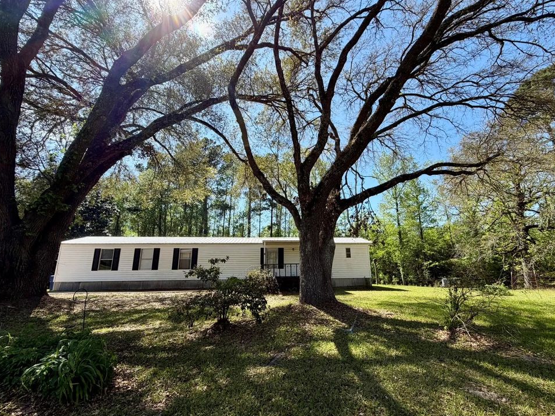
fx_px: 240
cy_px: 213
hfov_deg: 98.1
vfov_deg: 81.7
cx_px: 289
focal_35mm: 15
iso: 40
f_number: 2.2
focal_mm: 2.22
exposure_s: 1/574
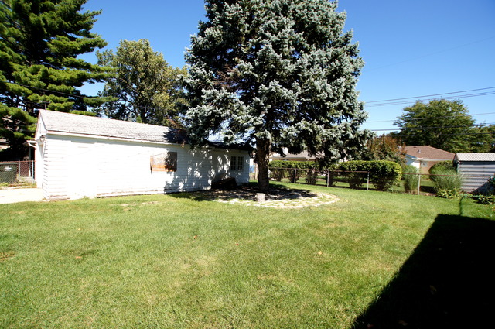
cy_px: 164
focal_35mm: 16
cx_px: 248
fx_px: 227
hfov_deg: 95.1
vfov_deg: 71.9
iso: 125
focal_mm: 11
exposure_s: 1/500
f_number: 4.5
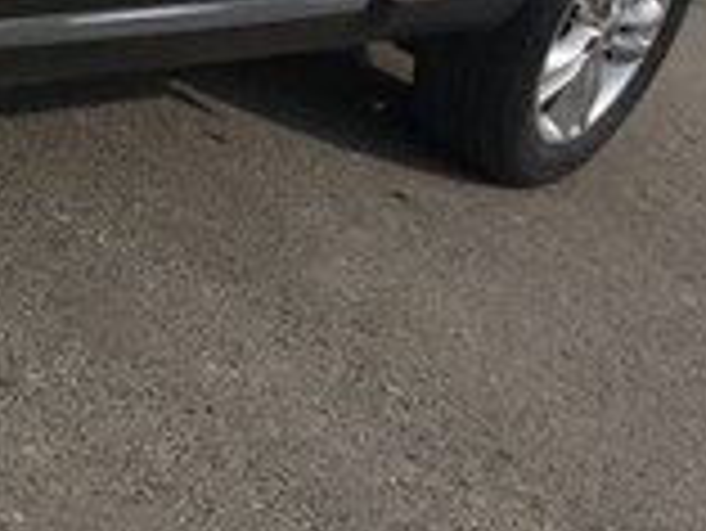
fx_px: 2490
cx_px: -441
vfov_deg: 11.8
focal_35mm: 122
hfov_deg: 14.7
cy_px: -187
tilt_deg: -15.2
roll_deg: -22.0
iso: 32
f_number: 2.2
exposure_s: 1/7937
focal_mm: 4.15
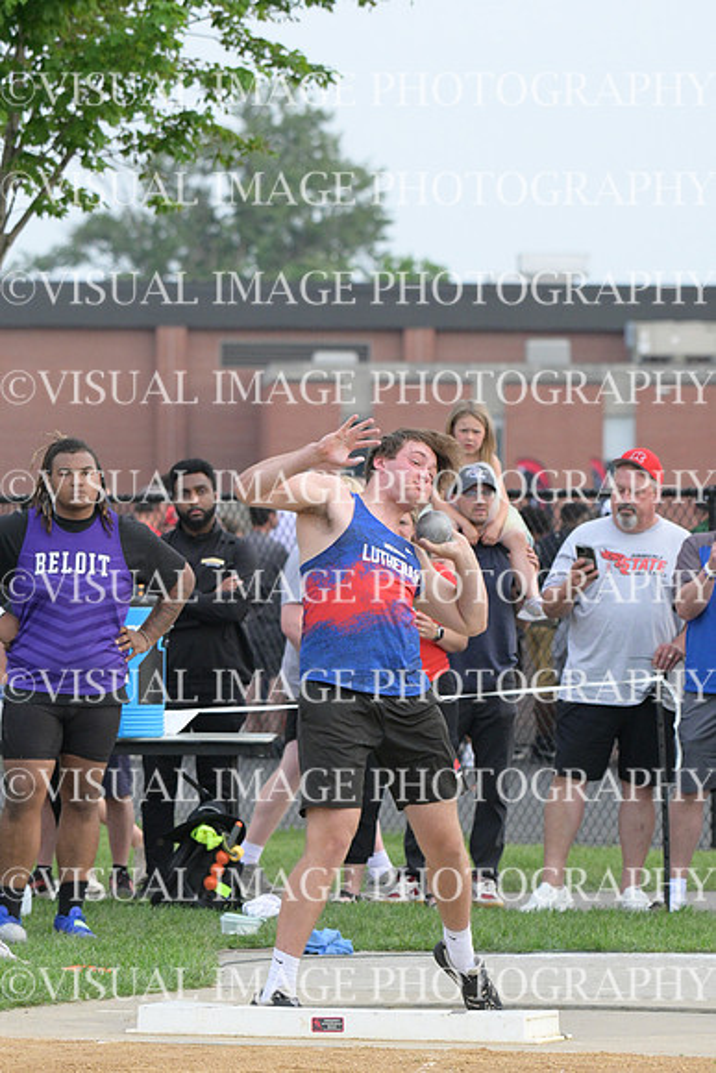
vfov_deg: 7.6
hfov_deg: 5.1
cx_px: 358
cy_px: 536
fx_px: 8050
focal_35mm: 270
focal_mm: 180
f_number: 6.3
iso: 2500
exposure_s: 1/2000
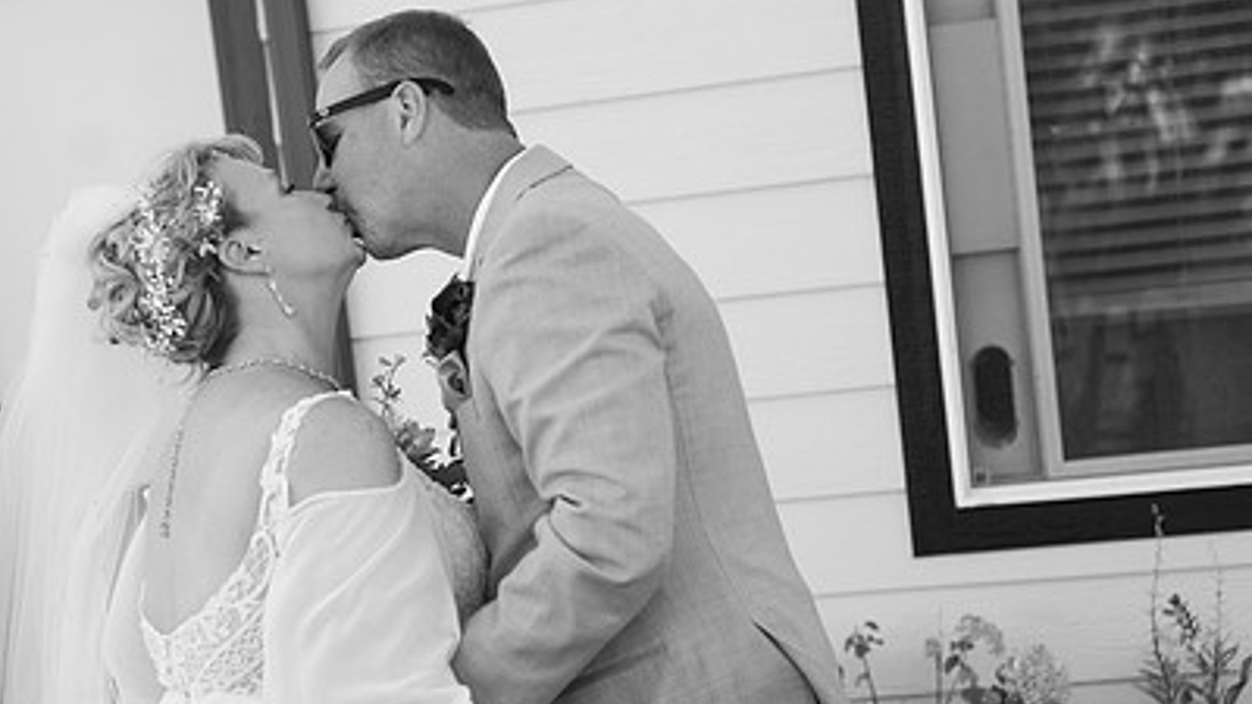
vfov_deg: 15.9
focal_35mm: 76
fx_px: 2523
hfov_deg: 27.8
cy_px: 480
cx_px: 507
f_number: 2.8
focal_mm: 50
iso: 400
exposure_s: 1/1250
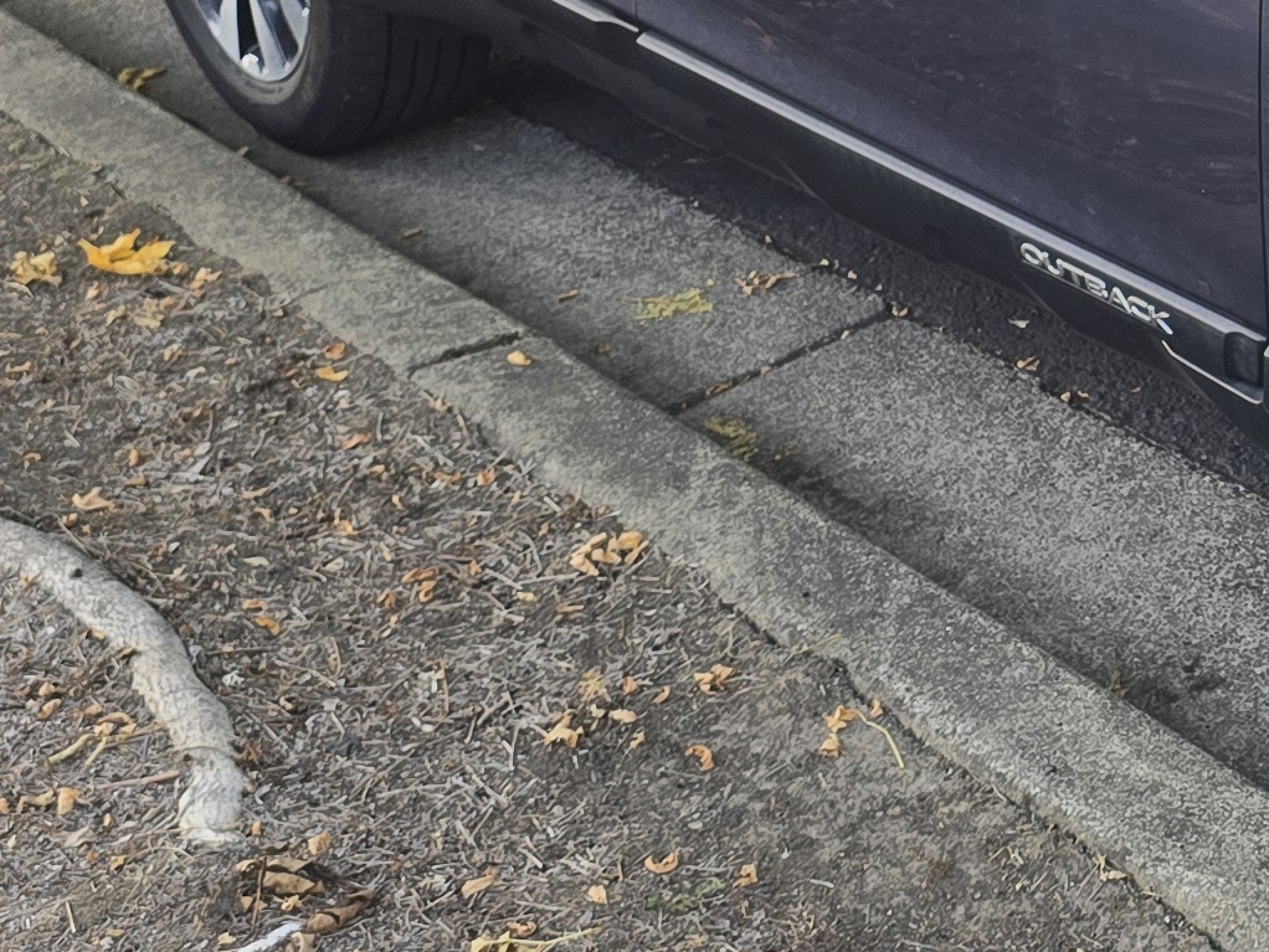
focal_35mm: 90
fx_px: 3300
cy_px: -30
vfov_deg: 16.1
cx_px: 1569
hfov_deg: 20.2
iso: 50
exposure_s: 1/180
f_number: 1.7
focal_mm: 6.3
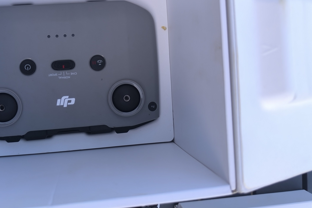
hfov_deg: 55.0
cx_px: 112
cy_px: 86
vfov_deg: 38.8
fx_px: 295
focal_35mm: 34
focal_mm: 6.14
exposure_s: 1/168
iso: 50
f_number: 1.65
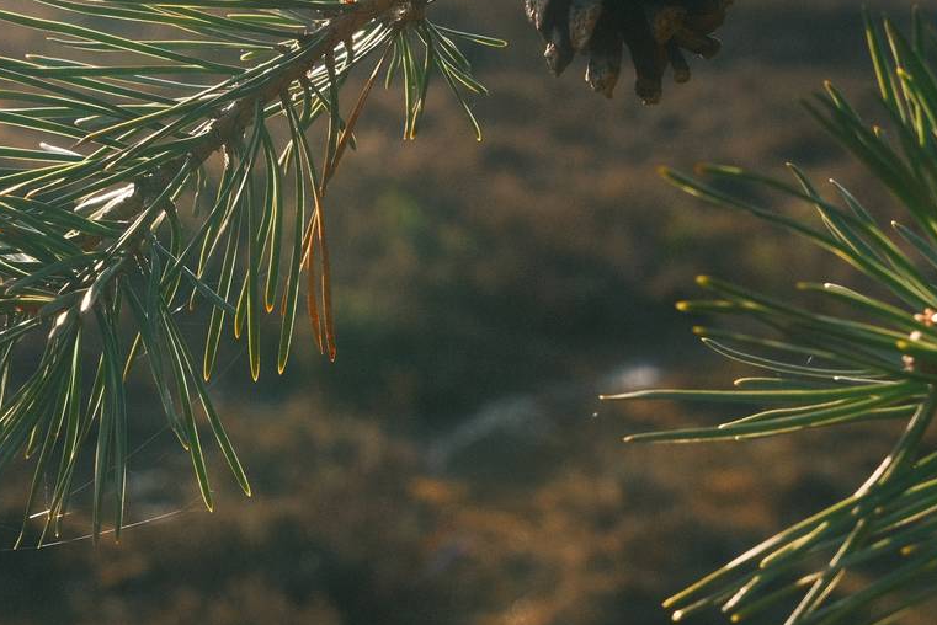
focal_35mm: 103
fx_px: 2682
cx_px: 122
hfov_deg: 19.5
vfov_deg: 13.2
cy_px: 105
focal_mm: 32.5
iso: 640
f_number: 8
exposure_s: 1/400
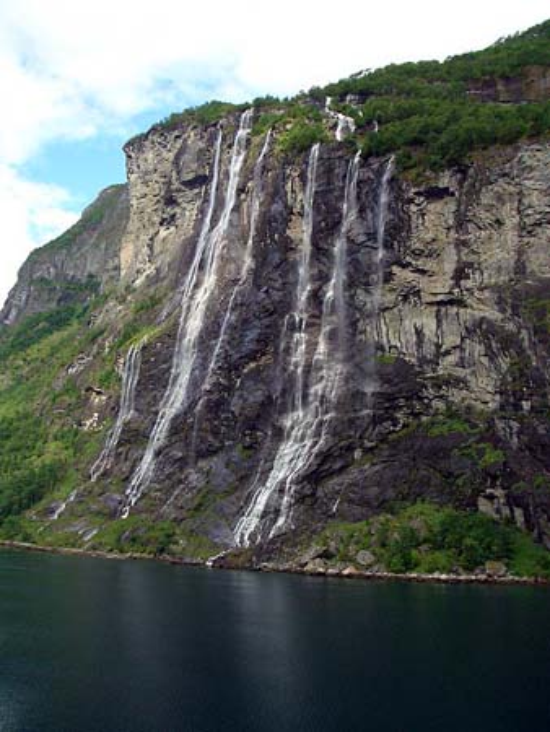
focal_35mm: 35
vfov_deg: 52.6
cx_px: 275
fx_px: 741
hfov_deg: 40.7
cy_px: 366
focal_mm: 5.8
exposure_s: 1/400
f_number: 4.3
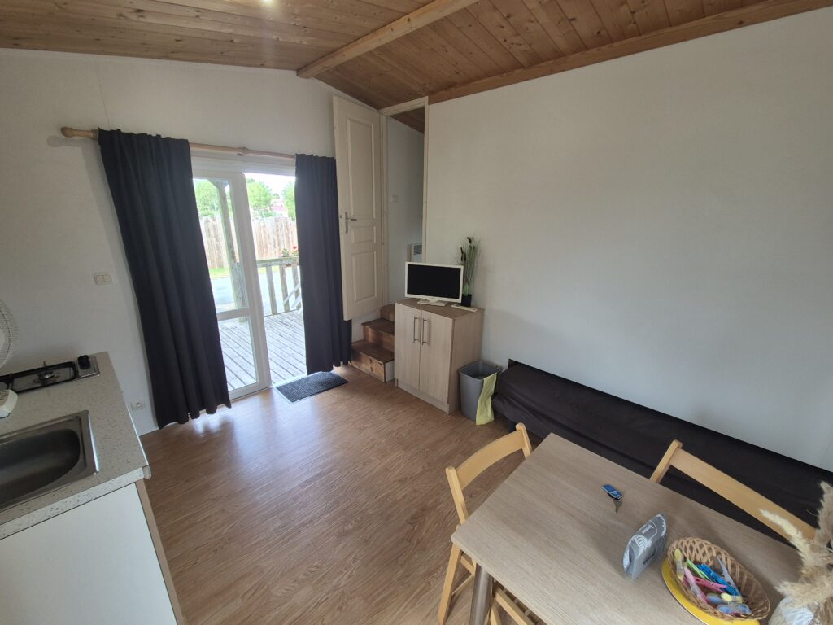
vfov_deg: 89.9
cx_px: 416
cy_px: 312
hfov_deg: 106.2
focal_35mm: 13
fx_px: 313
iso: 80
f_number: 2.2
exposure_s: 1/100
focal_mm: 2.2
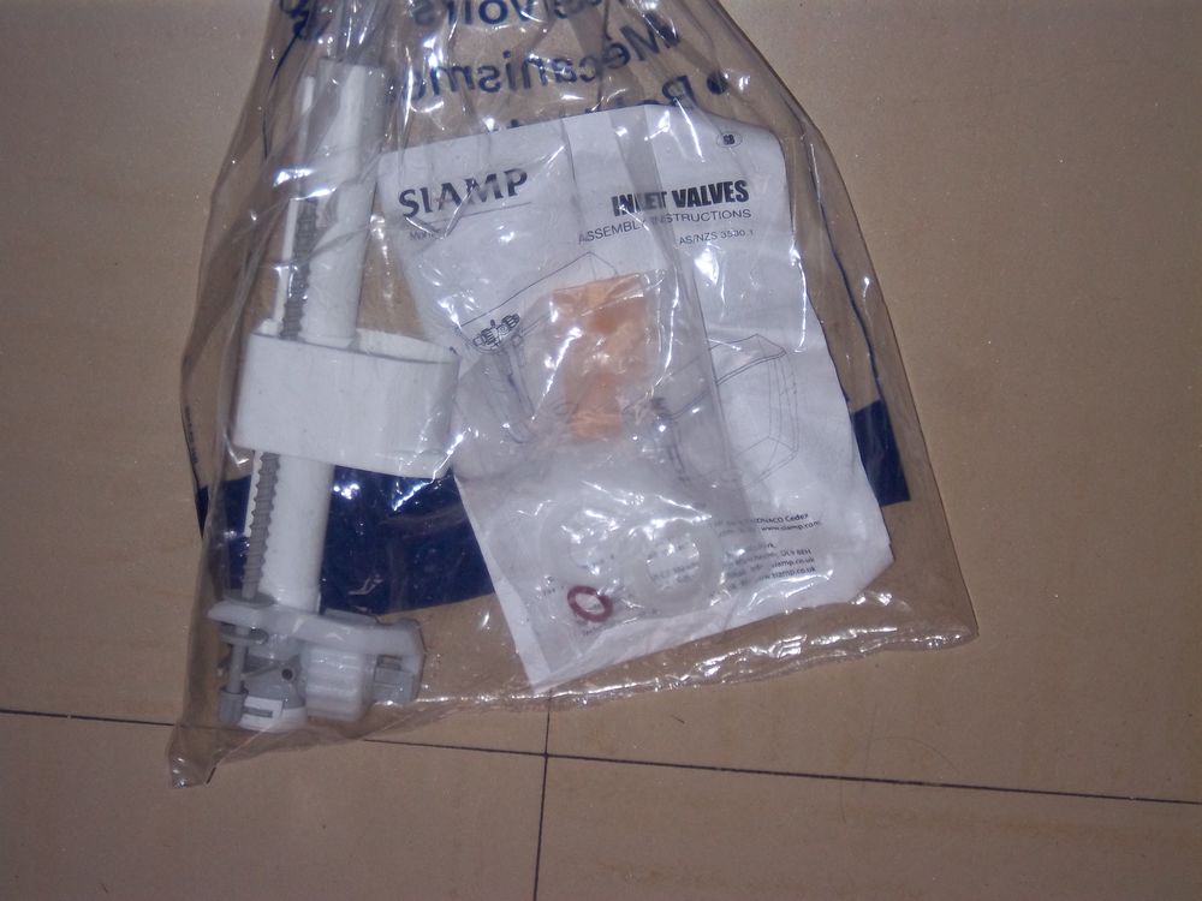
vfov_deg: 16.6
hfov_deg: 22.0
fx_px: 3090
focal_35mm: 89
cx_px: 601
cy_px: 450
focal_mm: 16
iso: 64
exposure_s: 1/94.1
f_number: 4.1
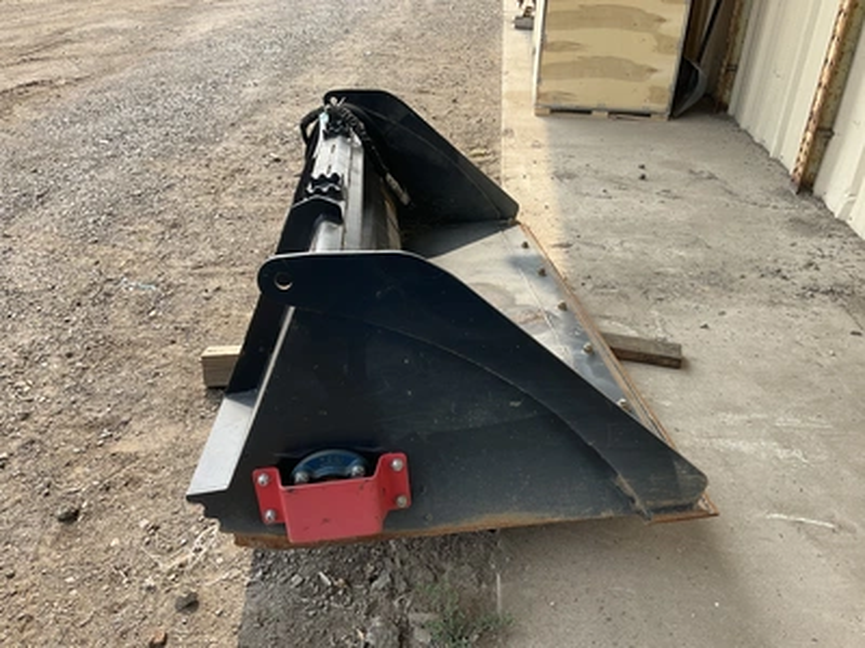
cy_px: 324
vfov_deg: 48.2
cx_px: 432
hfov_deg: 61.7
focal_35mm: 29
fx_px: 725
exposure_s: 1/635
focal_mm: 3
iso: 25
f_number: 1.8
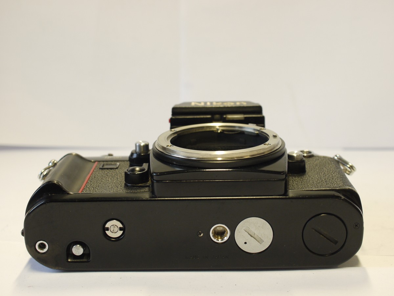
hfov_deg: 32.2
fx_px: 683
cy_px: 148
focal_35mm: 60
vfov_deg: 24.4
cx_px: 197
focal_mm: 30
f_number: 5.6
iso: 400
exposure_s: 1/30
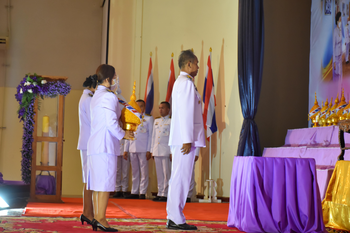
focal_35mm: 93
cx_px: 175
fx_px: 904
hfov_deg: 21.9
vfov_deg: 14.7
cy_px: 116
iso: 1400
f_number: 5
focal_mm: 62
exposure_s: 1/60
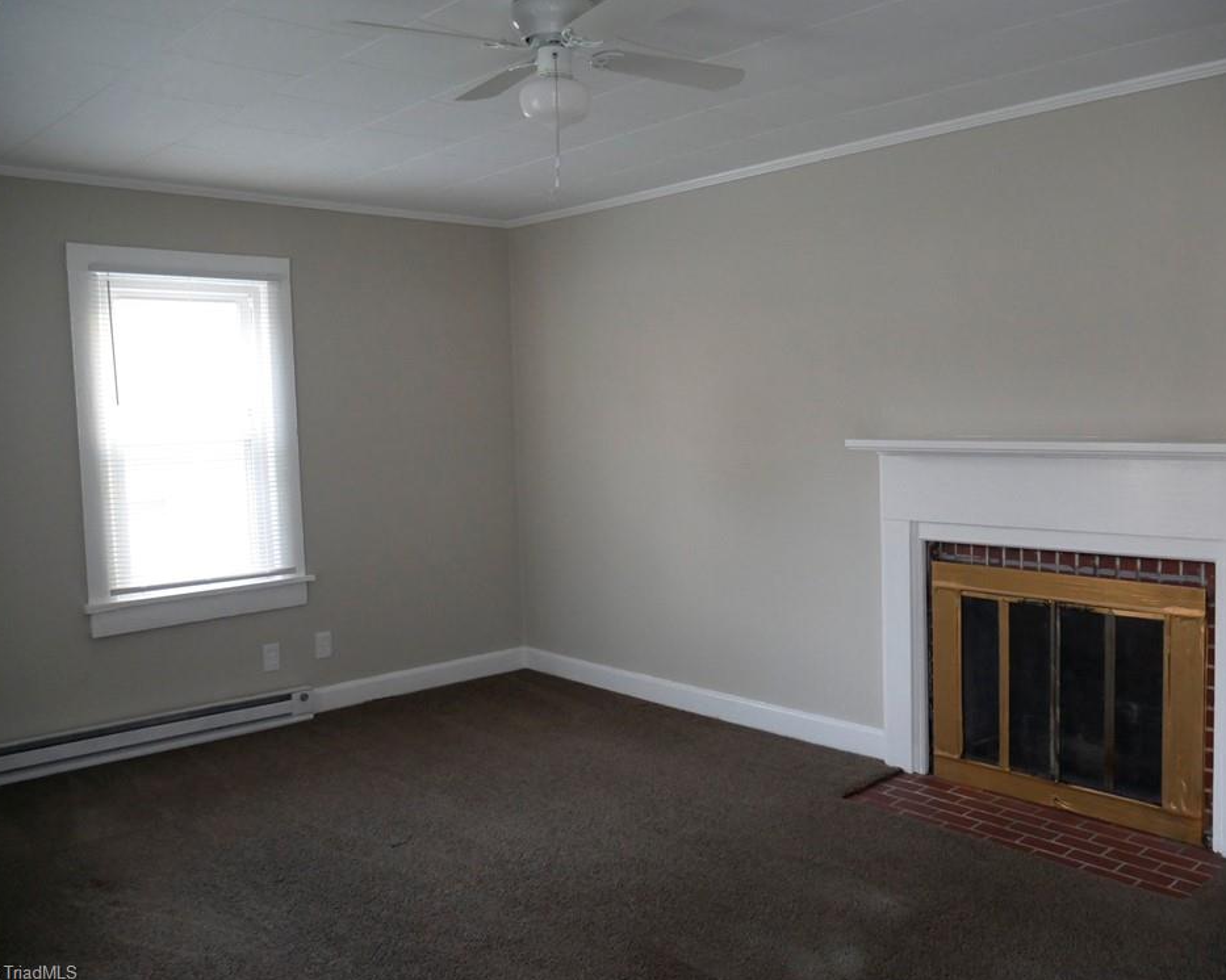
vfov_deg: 48.5
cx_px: 656
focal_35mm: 30
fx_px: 1088
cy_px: 481
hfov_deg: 58.7
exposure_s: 1/60
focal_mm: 14
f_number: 3.5
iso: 2000
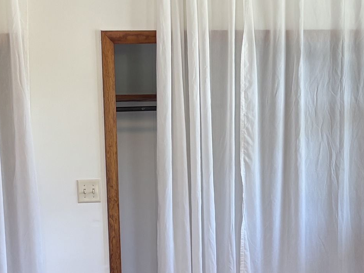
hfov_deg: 23.0
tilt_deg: -8.9
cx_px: 144
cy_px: 296
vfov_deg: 16.9
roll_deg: +2.2
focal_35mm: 85
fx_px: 894
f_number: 1.6
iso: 125
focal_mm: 5.96
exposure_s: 1/120
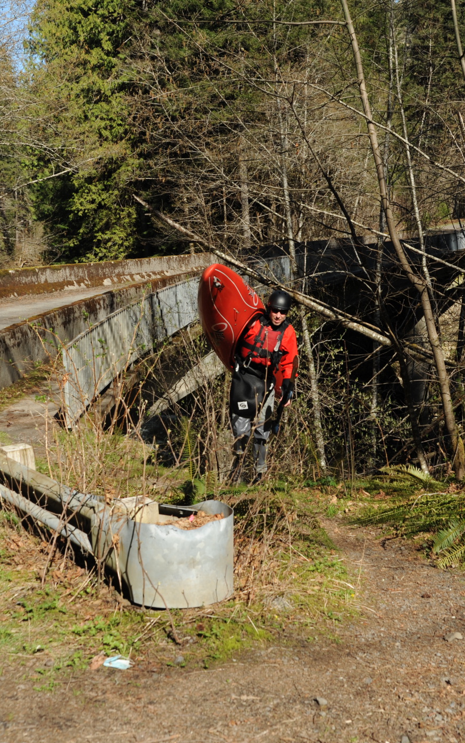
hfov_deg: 26.8
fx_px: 973
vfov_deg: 41.8
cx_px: 197
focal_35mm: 48
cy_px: 369
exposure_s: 1/640
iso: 200
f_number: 6.3
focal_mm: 31
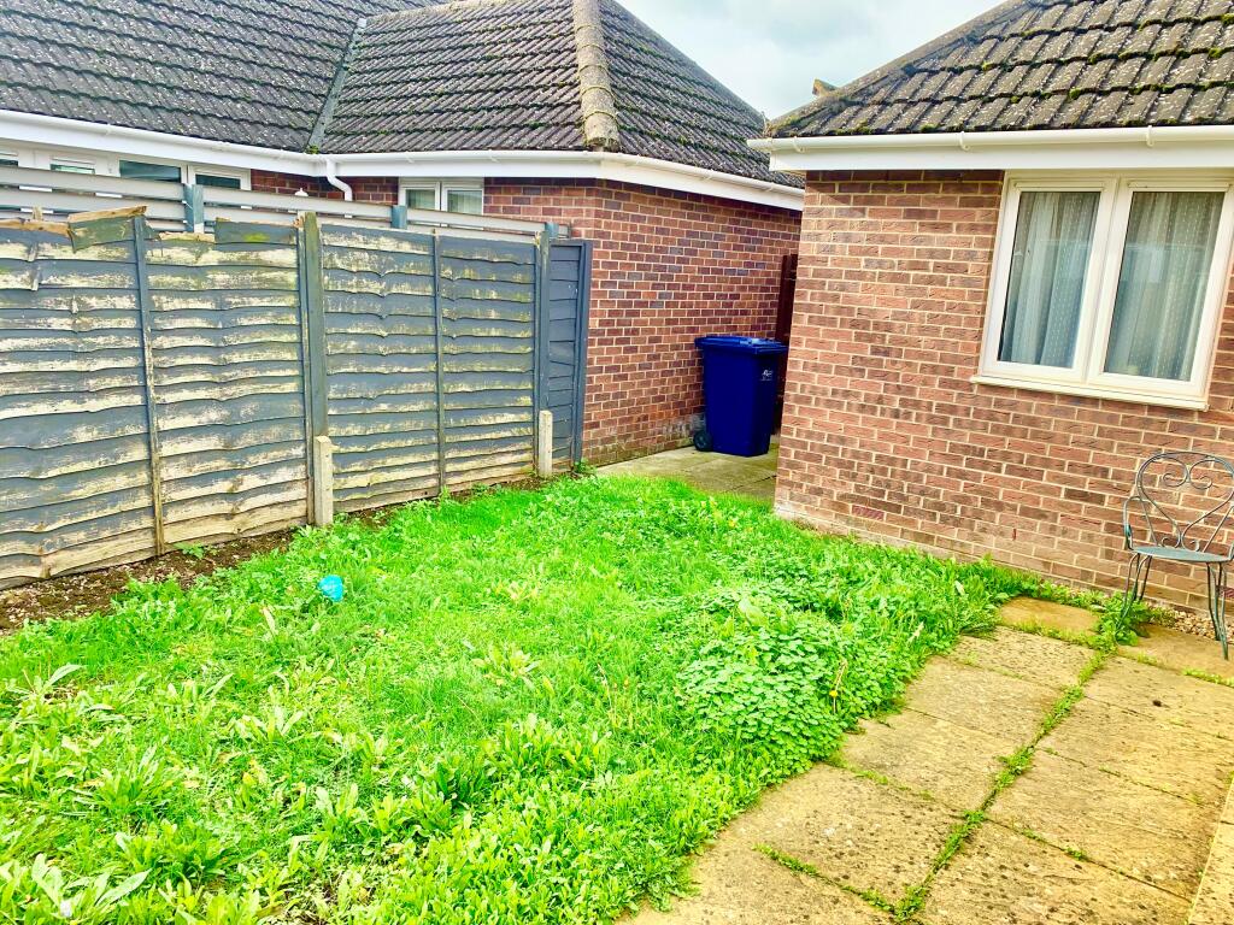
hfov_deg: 67.3
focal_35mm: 26
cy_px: 462
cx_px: 617
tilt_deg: -10.5
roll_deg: -3.0
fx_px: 927
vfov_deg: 53.1
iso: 25
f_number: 1.8
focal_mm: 4.25
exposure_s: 1/304
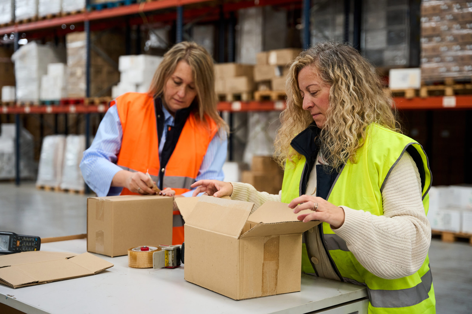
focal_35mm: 52
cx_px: 236
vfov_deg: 26.0
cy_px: 157
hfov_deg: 38.3
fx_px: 680
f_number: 2.8
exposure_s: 1/250
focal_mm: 51.9
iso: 1000
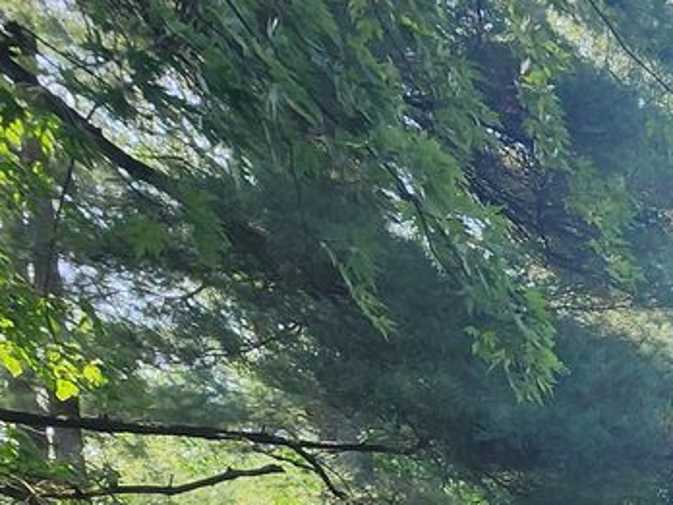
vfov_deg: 20.2
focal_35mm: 56
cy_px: 860
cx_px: 1037
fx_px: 1089
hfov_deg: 25.1
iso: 50
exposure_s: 1/396
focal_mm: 2.2
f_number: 2.2
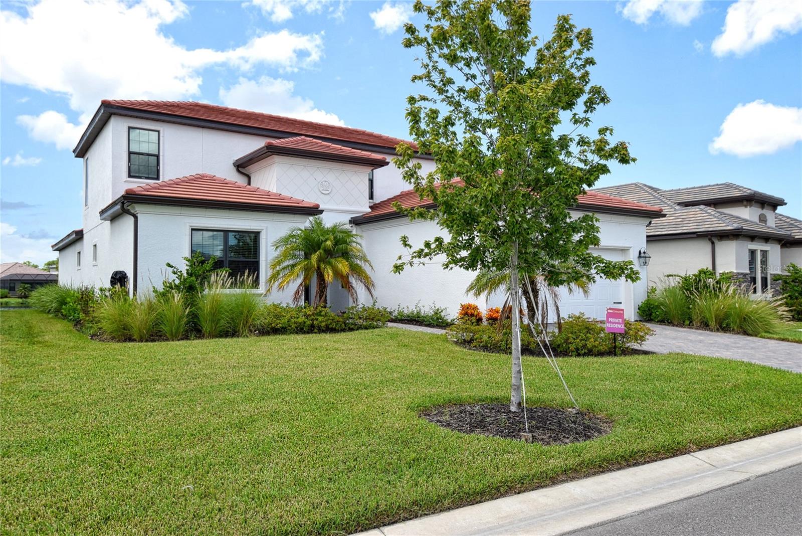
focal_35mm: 26
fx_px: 568
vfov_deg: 50.5
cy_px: 268
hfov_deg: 70.4
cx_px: 401
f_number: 8
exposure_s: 1/400
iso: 200
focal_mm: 17
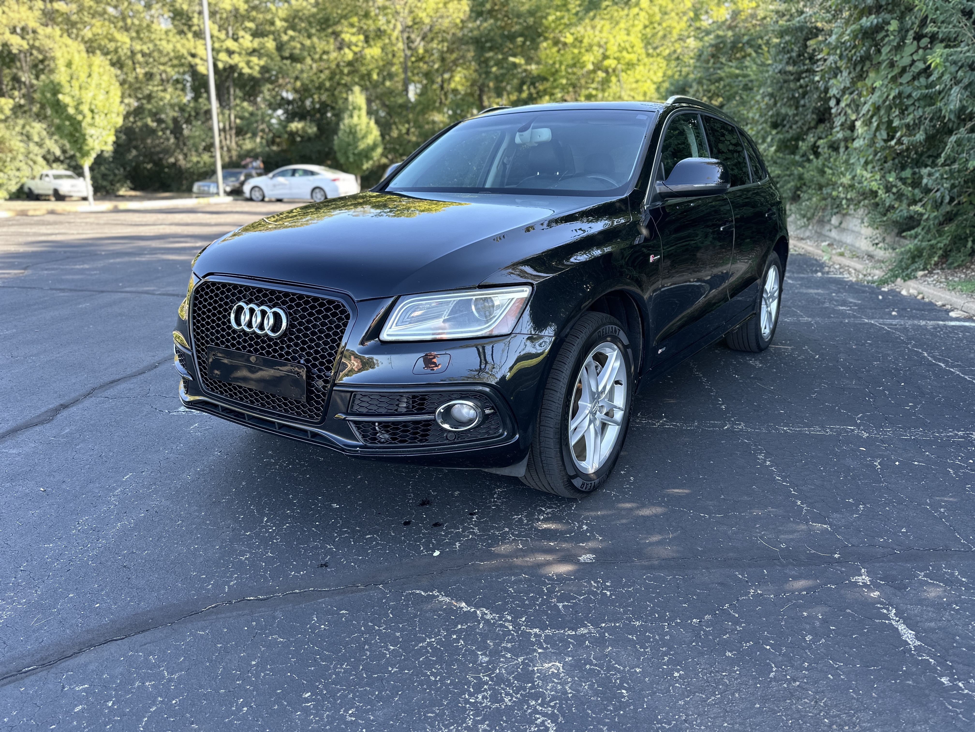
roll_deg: -1.5
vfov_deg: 56.8
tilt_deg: -17.4
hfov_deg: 71.6
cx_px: 488
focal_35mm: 24
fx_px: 676
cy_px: 366
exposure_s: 1/128
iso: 64
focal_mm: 6.86
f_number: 1.78
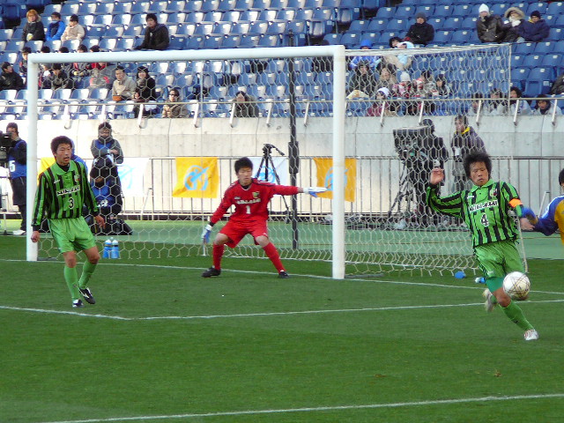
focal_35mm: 286
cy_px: 212
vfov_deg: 5.2
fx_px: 4660
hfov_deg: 6.9
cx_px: 282
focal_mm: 34.1
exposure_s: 1/125
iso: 125
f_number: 4.1
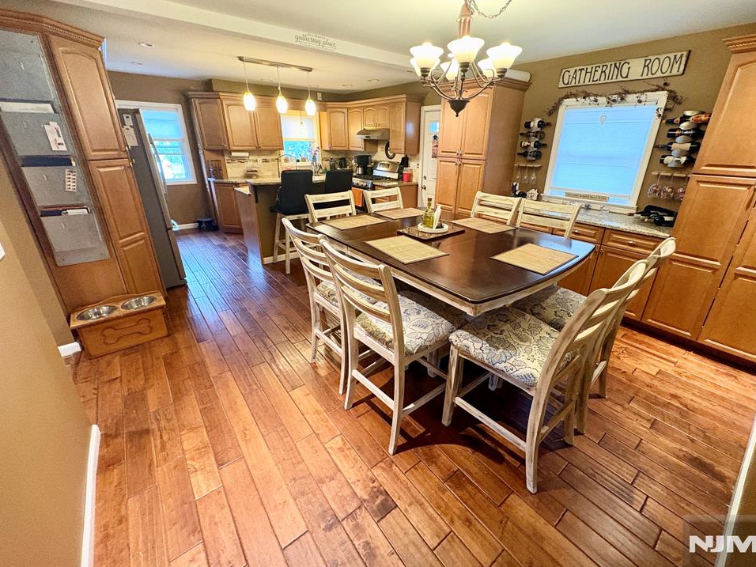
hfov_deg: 98.1
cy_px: 268
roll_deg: -1.0
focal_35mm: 15
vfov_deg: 81.7
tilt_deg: -22.2
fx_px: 328
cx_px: 396
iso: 640
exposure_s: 1/40
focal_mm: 2.22
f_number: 2.2
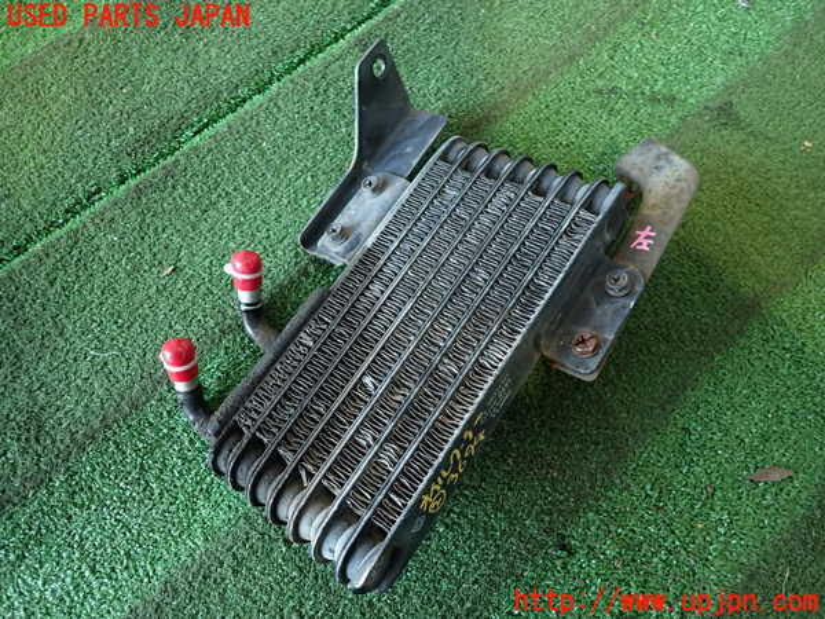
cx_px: 412
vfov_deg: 54.9
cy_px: 310
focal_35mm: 25
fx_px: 596
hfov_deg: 69.4
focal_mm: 4.5
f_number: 2
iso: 200
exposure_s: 1/30
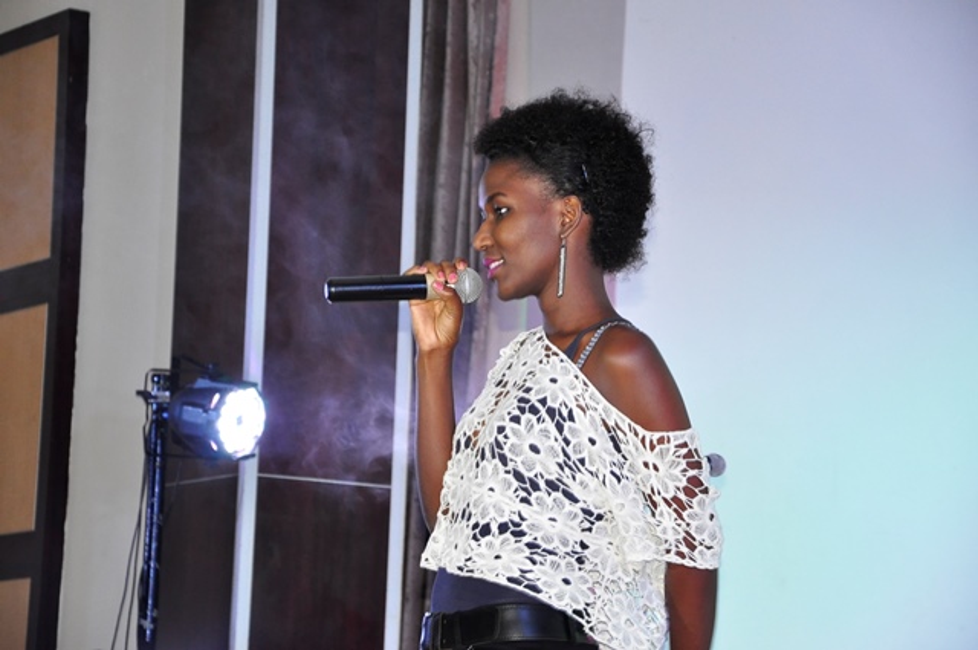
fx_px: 3663
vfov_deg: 10.1
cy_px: 325
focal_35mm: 135
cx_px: 489
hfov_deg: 15.2
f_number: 5.6
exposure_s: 1/40
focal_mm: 90
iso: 1000
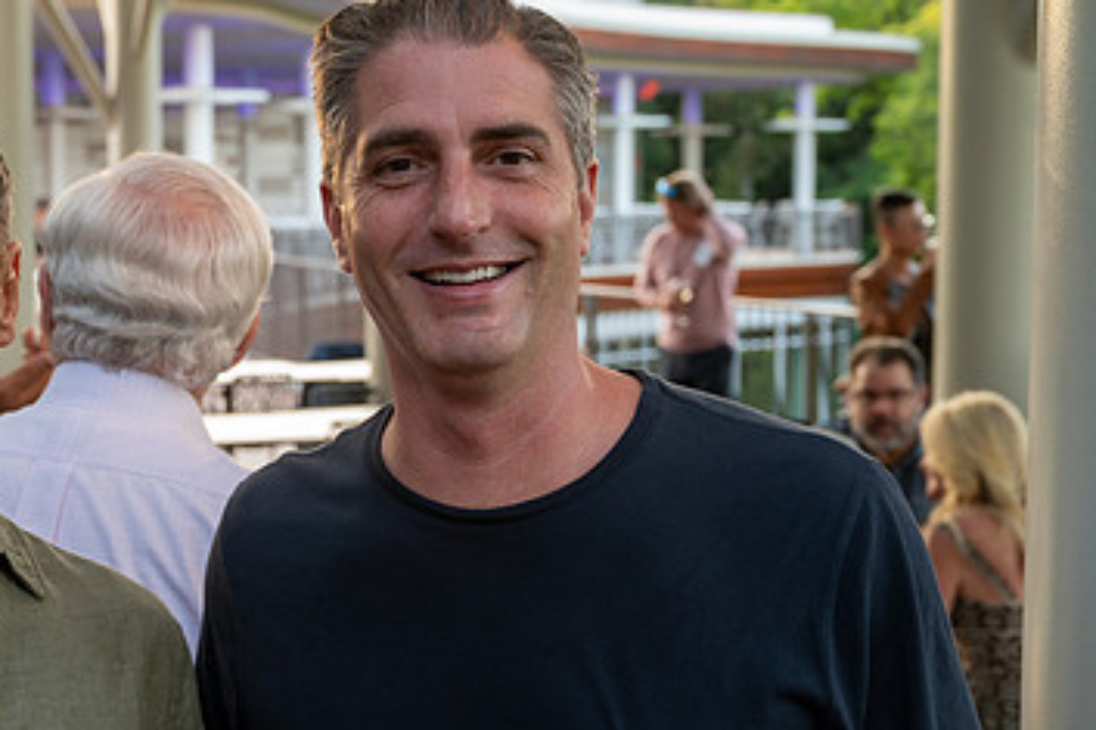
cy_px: 419
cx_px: 244
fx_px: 2282
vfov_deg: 18.2
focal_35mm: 75
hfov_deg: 26.6
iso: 400
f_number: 5
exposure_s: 1/50
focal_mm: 43
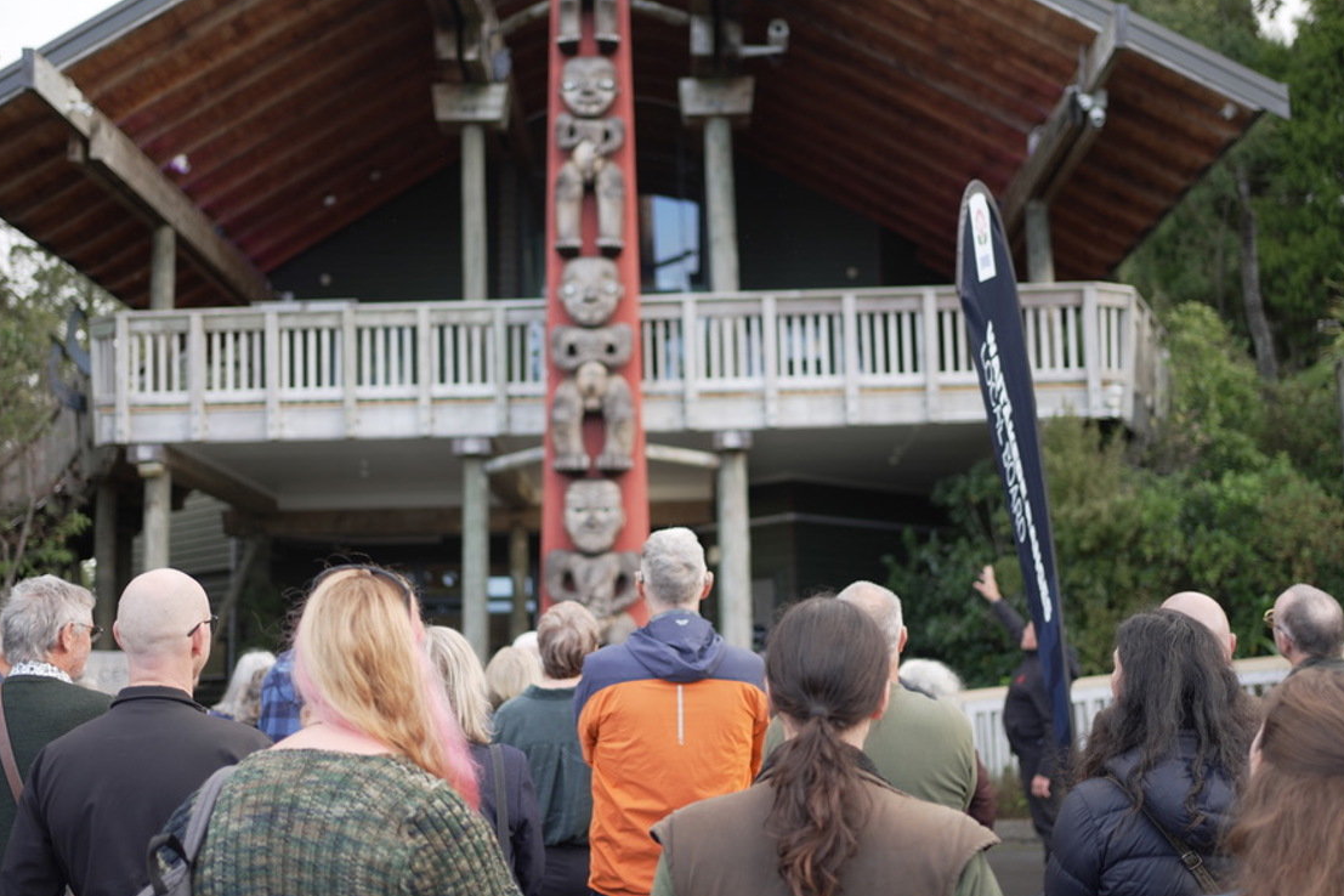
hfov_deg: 45.4
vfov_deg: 31.2
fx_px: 1605
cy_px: 396
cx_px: 651
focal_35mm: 43
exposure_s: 1/320
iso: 125
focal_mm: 35
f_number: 1.8
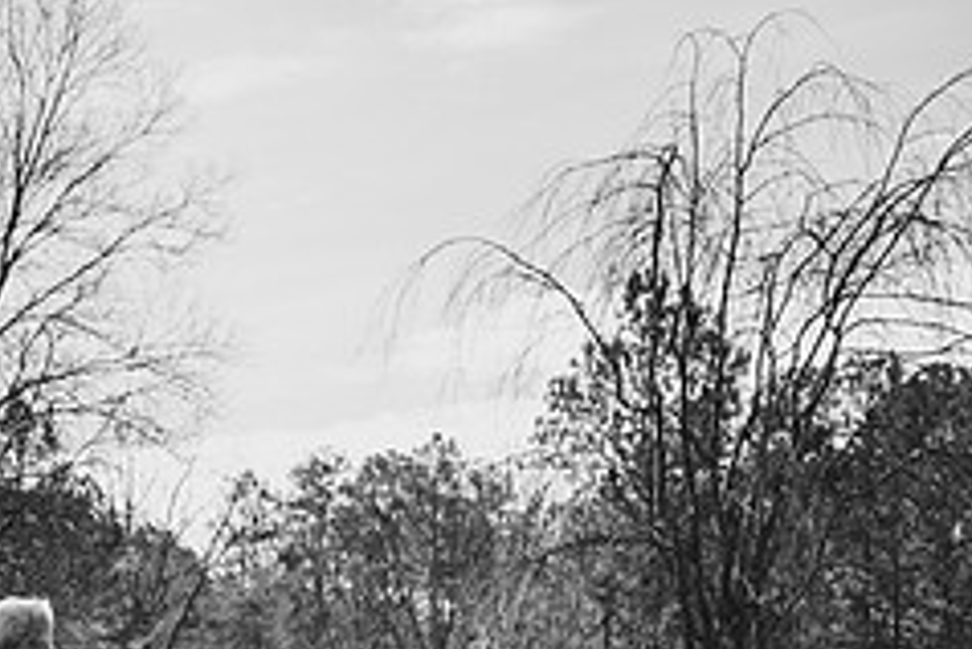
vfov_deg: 15.9
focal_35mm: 83
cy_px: 769
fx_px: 2242
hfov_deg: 22.5
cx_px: -204
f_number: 3.2
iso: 450
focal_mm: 34
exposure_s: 1/2500
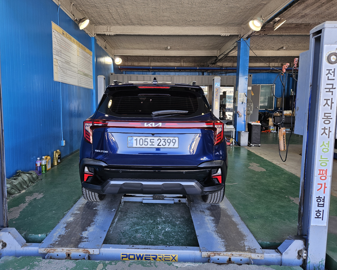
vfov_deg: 56.8
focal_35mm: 25
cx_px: 156
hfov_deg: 68.0
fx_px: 249
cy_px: 132
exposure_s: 1/120
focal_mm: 5.4
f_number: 1.8
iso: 40
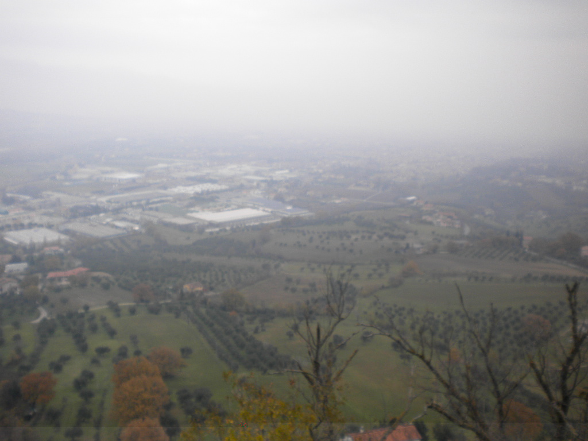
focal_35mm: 35
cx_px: 294
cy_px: 220
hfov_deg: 52.6
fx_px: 595
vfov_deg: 40.7
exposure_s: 1/165
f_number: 4.6
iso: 80
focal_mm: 6.3
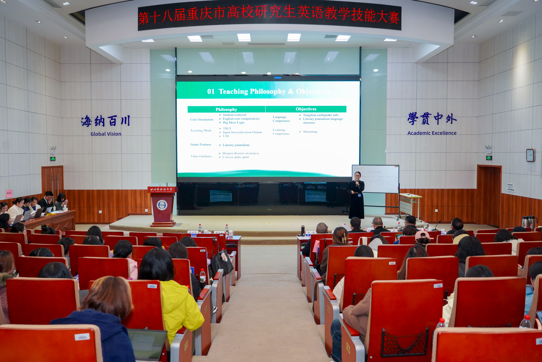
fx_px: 437
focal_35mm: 29
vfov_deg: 45.0
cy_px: 181
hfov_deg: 63.7
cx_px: 271
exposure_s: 1/200
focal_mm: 29
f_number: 4
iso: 1600
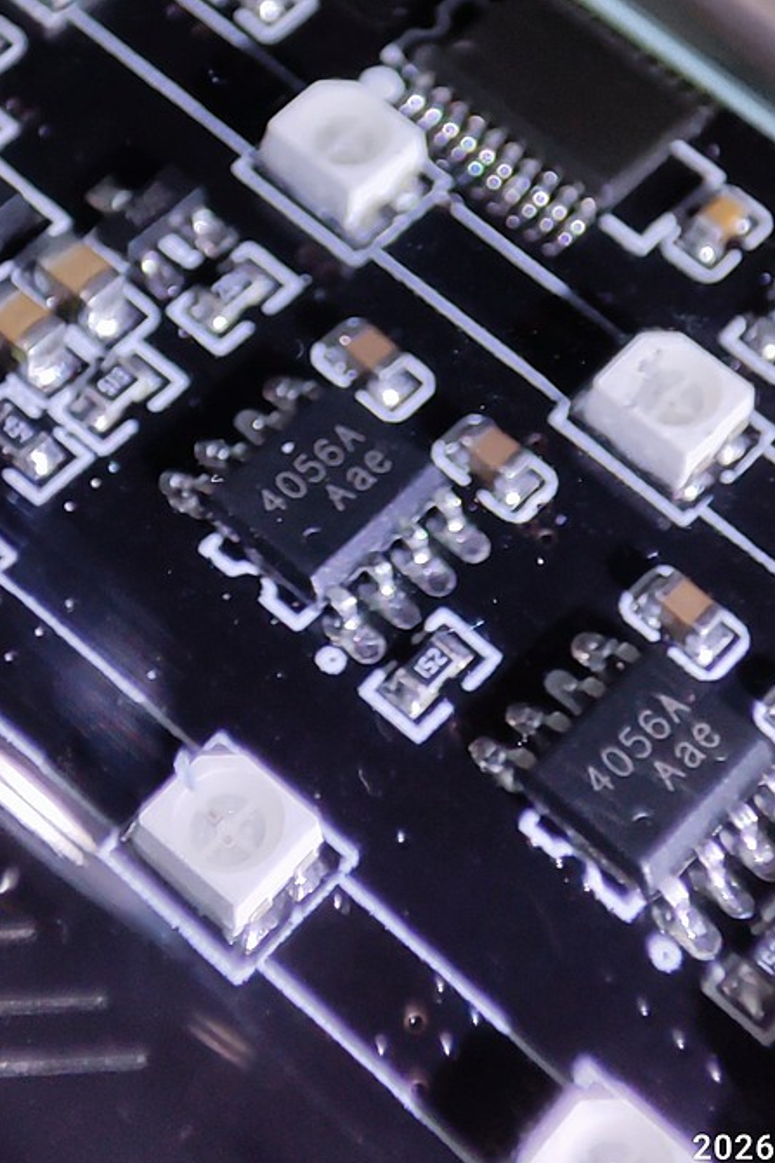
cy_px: 309
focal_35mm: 79
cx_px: 378
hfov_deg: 17.3
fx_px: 2552
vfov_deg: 25.4
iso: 76
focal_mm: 4.1
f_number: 2.4
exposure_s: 1/120
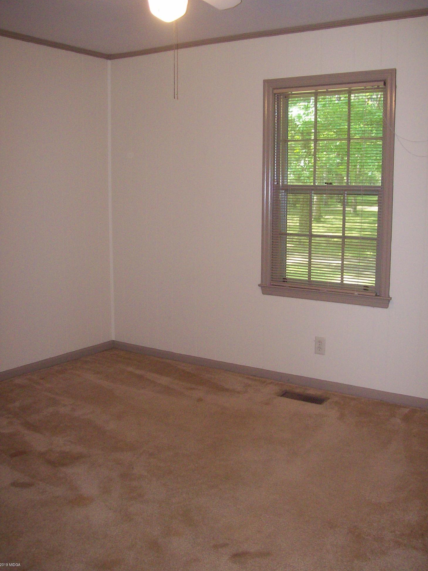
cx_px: 215
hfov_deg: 38.7
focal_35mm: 37
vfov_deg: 50.1
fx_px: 610
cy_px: 290
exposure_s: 1/64
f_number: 2.7
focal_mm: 6
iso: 140
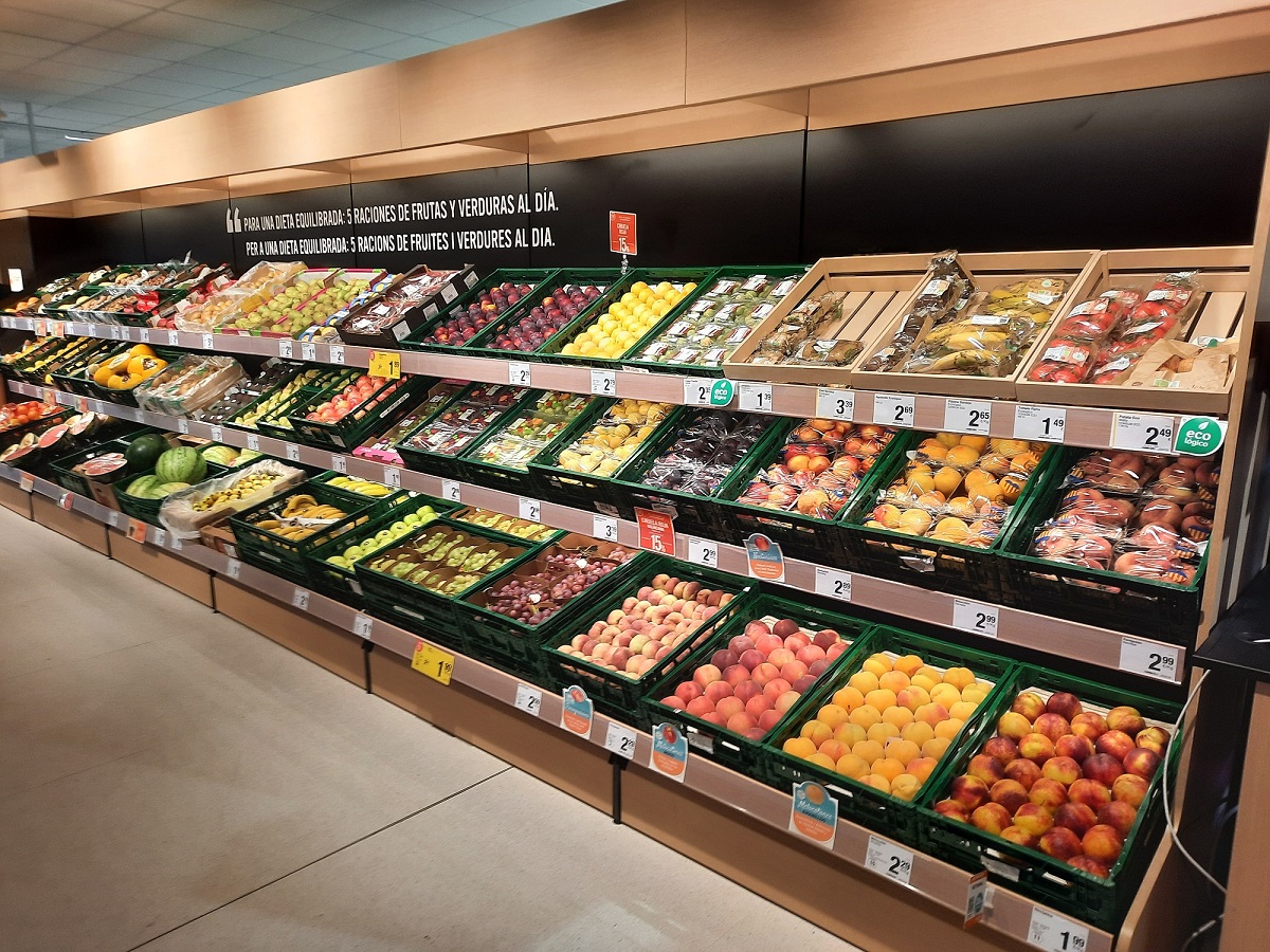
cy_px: 476
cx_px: 635
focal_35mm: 25
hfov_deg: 69.4
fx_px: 917
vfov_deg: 54.9
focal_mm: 4.6
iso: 50
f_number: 2
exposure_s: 1/50
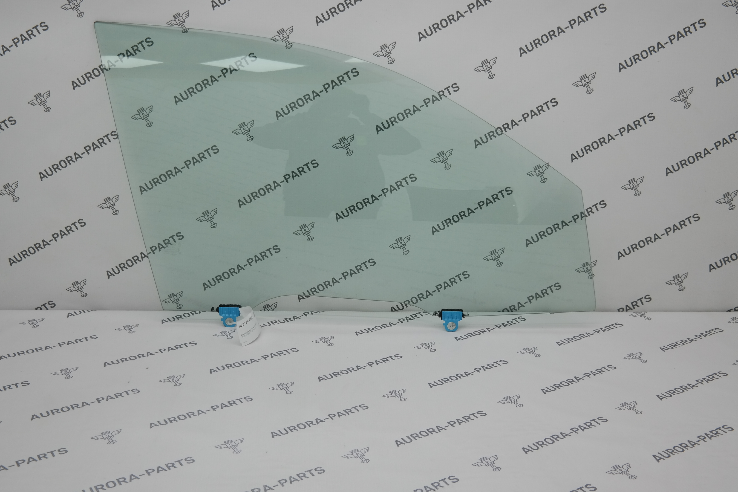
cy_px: 197
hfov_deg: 48.5
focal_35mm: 40
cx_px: 354
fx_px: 820
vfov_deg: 33.3
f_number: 4
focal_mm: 22
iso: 100
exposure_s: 1/80
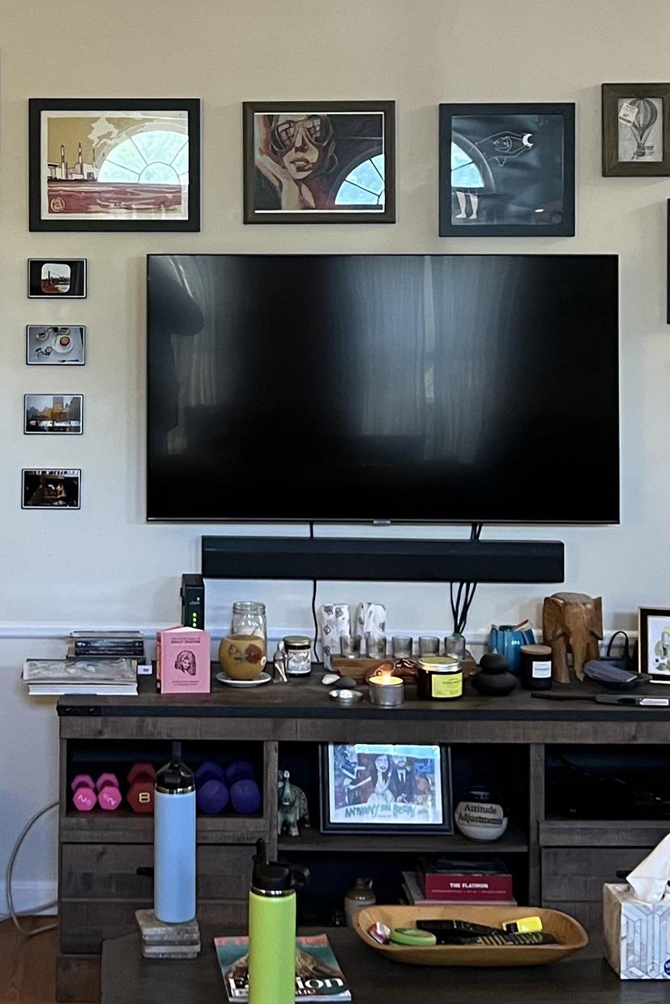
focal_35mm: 67
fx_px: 1870
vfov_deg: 29.6
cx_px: 128
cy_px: 264
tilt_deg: -0.1
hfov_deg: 20.1
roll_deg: -0.2
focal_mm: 5.7
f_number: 1.5
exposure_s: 1/60
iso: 320
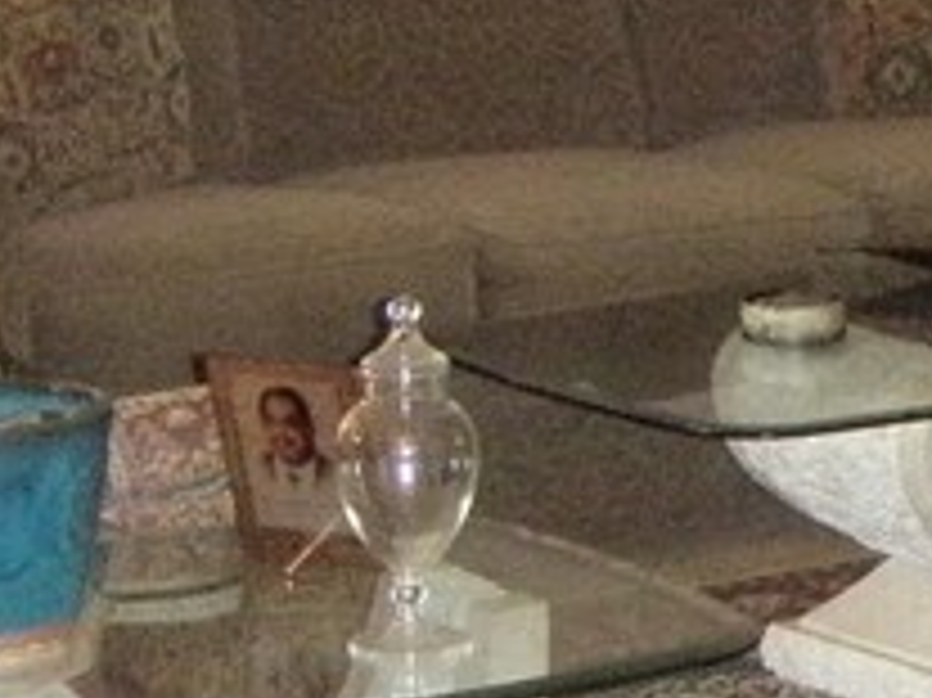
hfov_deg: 10.2
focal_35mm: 188
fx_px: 5059
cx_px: 1391
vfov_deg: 7.9
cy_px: 203
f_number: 3.5
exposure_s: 1/30
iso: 800
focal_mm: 6.7
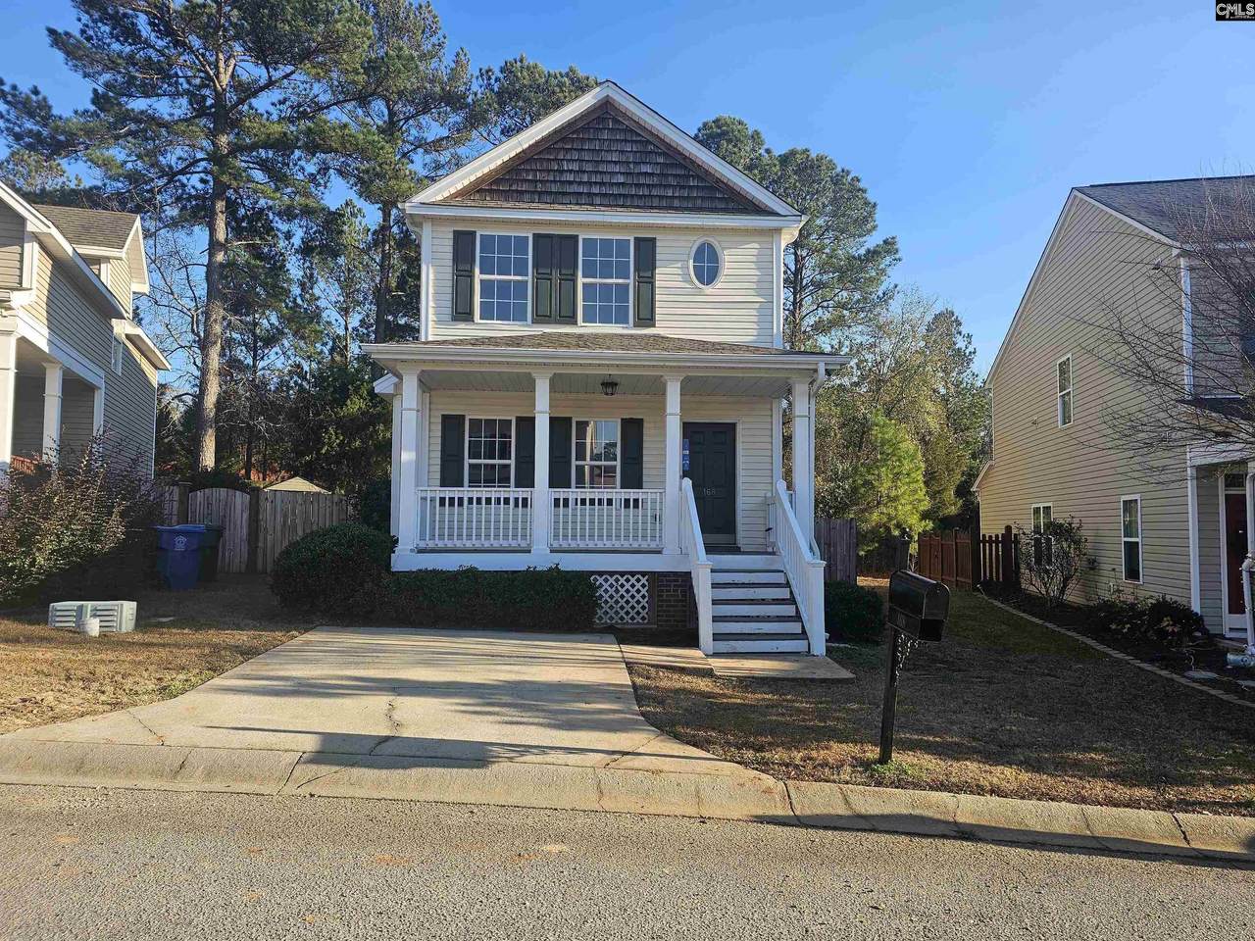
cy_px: 470
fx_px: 834
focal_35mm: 23
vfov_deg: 58.9
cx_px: 628
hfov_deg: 73.9
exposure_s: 1/461
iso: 20
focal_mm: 6.3
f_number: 1.7
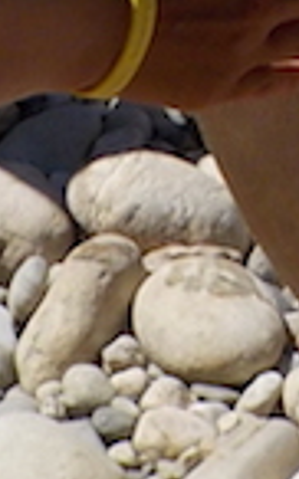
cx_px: 269
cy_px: -292
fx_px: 2913
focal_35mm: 223
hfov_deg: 5.9
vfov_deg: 9.1
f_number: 3.3
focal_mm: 4.1
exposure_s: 1/2000
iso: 125
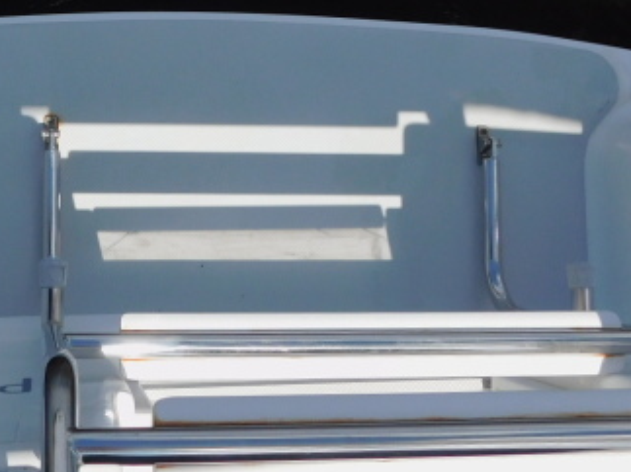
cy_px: 158
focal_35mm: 57
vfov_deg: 25.5
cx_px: 135
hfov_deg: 32.9
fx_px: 1039
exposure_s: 1/800
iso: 125
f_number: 6
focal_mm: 4
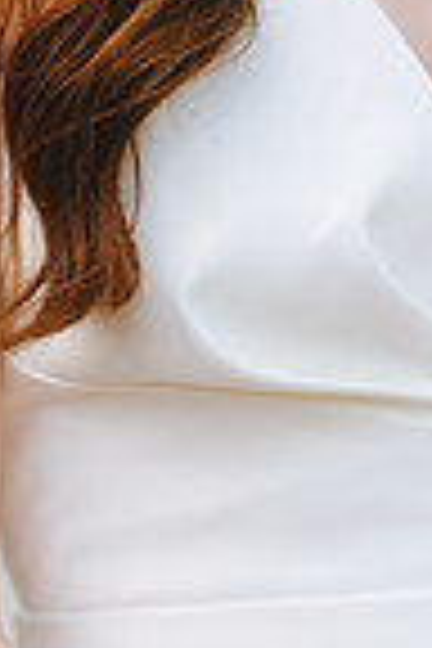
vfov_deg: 7.7
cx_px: 254
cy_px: 837
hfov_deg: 5.2
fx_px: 4770
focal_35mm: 265
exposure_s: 1/1250
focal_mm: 85
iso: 100
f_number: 2
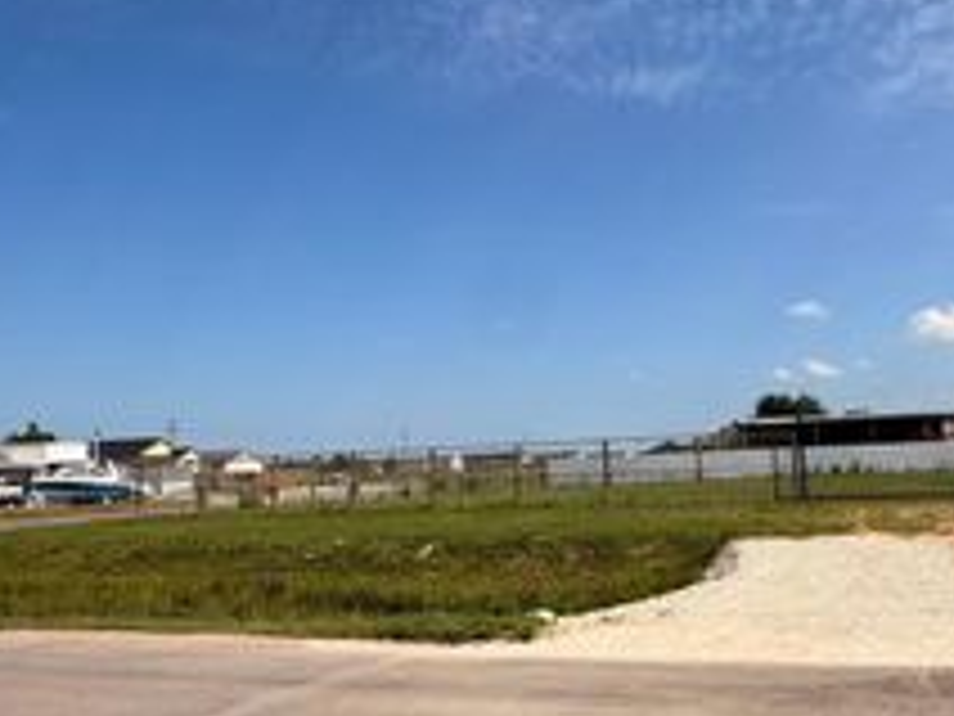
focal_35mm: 33
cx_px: 639
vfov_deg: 42.8
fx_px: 909
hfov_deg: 54.2
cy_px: 308
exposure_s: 1/1534
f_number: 2.2
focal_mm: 2.22
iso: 20
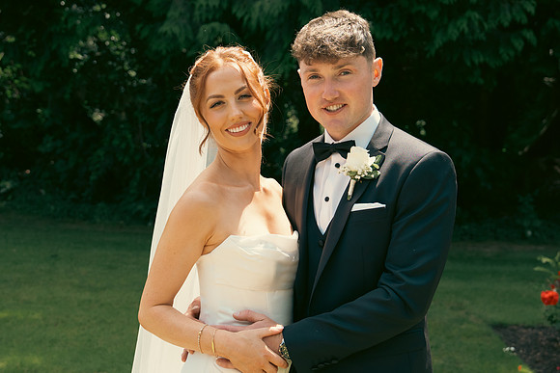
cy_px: 186
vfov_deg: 26.5
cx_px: 280
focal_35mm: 51
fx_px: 793
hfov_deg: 38.9
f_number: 3.5
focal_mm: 34
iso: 400
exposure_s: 1/1600
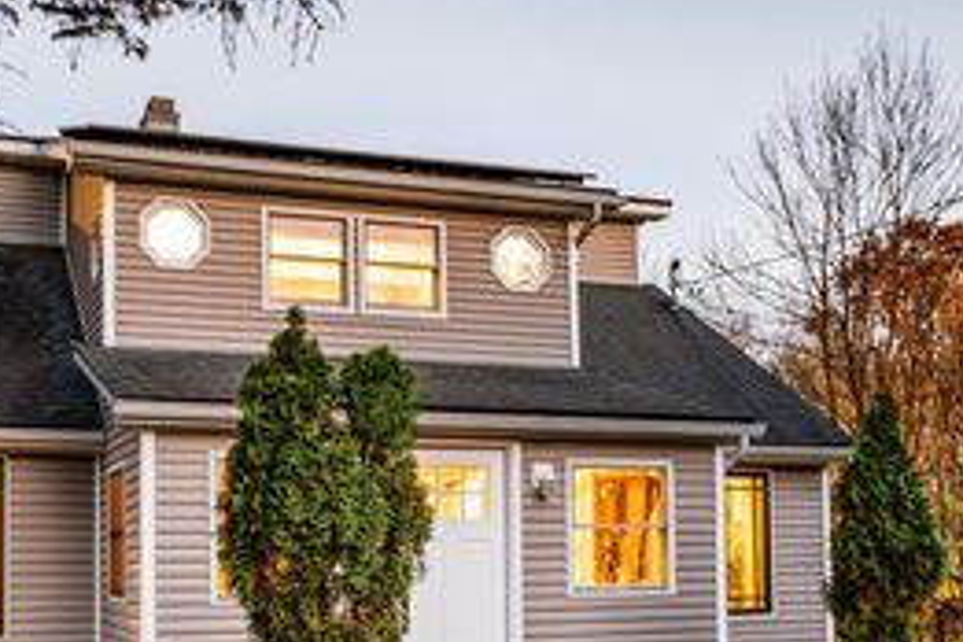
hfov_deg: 42.4
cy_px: 474
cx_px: 365
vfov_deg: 28.8
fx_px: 1230
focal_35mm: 46
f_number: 2.8
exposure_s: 1/3
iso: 500
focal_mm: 16
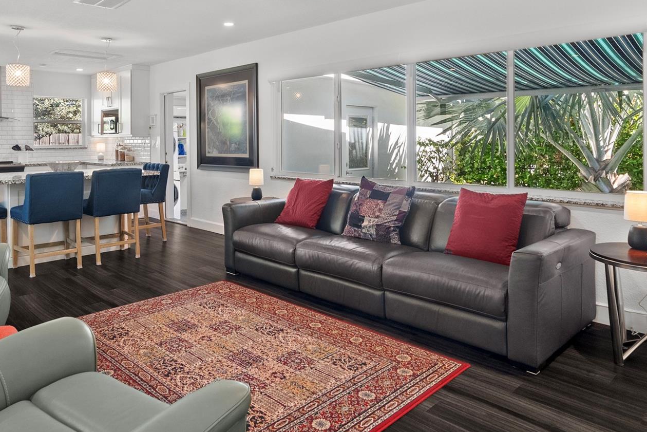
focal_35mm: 26
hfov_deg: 69.3
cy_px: 139
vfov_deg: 48.6
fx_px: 467
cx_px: 296
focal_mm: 16
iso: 2000
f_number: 8
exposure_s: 1/3
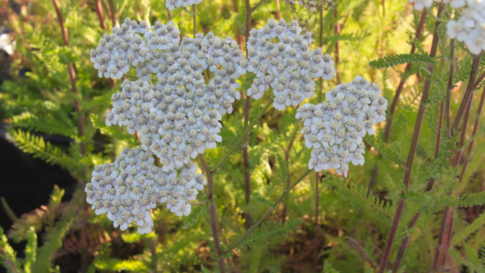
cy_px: 134
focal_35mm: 72
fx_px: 920
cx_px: 245
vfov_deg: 16.9
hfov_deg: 29.5
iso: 400
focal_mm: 45
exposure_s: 1/80
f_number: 16
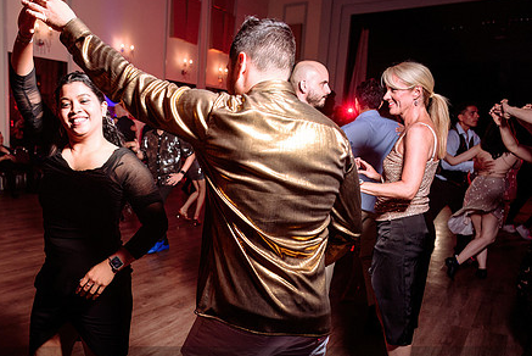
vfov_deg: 39.9
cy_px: 211
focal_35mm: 33
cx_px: 181
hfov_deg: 56.1
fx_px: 488
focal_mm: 24
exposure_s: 1/100
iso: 800
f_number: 3.2
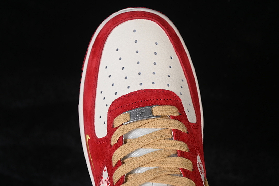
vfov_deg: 18.2
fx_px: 581
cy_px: 93
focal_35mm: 75
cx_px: 140
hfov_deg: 27.0
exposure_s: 1/80
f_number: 7.1
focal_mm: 50
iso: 160
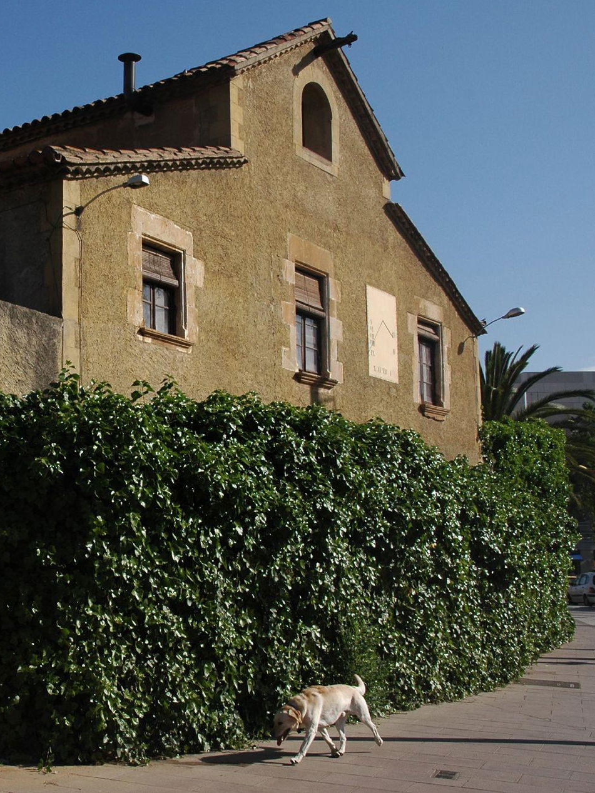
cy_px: 395
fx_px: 1100
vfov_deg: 39.7
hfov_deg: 29.1
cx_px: 63
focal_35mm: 48
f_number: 9
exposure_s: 1/500
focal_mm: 22
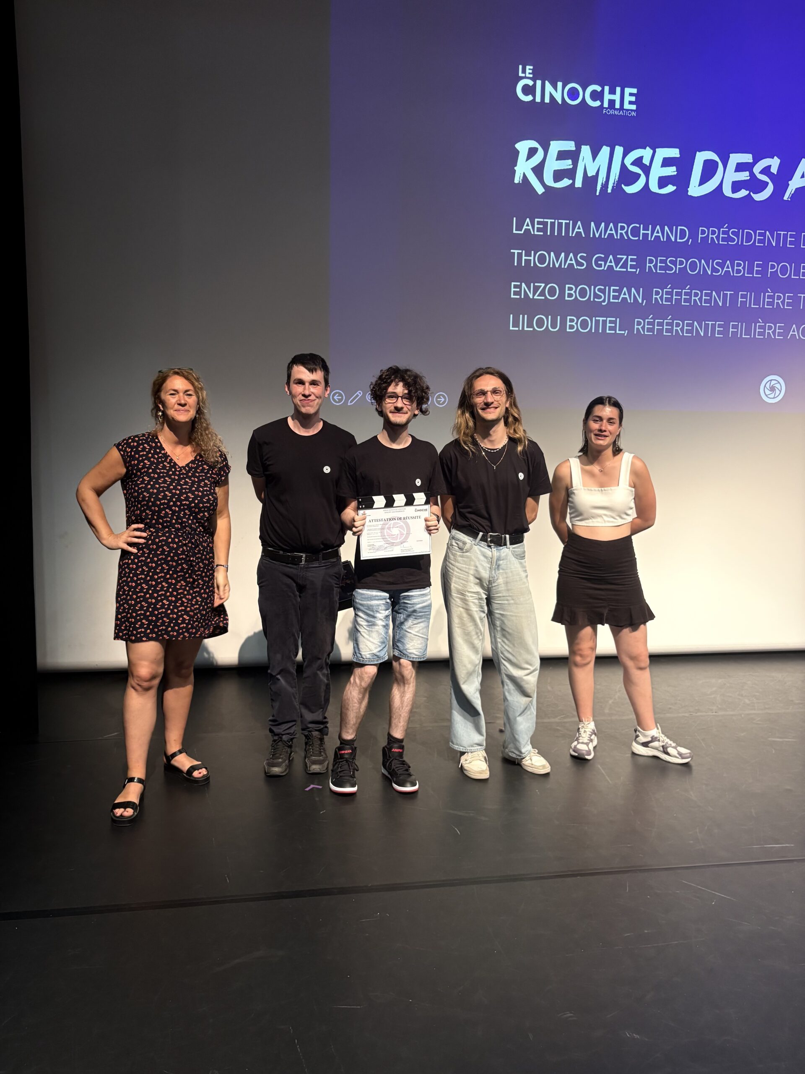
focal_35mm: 26
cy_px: 537
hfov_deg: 53.1
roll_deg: -0.3
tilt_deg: -6.5
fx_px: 806
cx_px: 402
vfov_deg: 67.3
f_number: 1.6
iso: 250
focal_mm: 5.96
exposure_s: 1/50
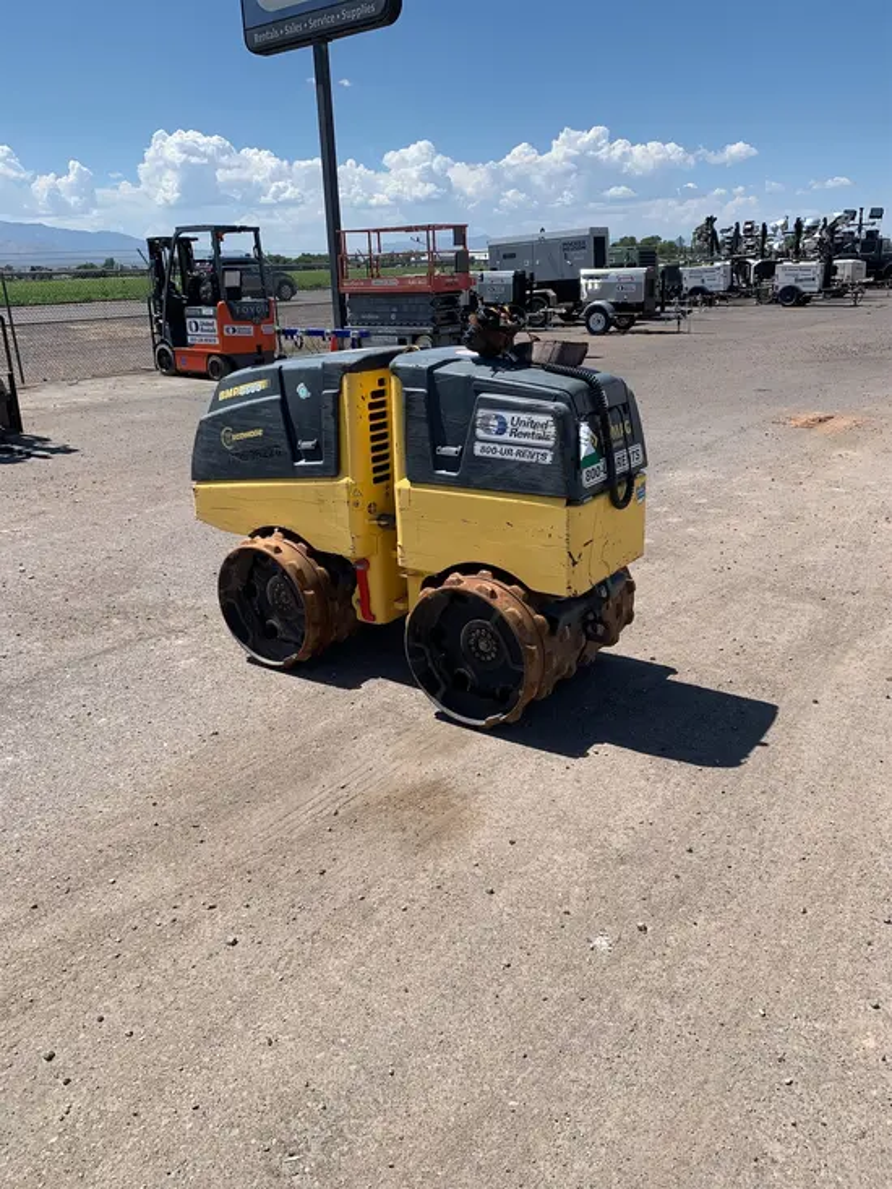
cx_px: 446
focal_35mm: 26
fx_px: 893
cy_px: 594
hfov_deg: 53.1
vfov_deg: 67.3
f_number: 1.8
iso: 25
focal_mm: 4.25
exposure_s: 1/2681
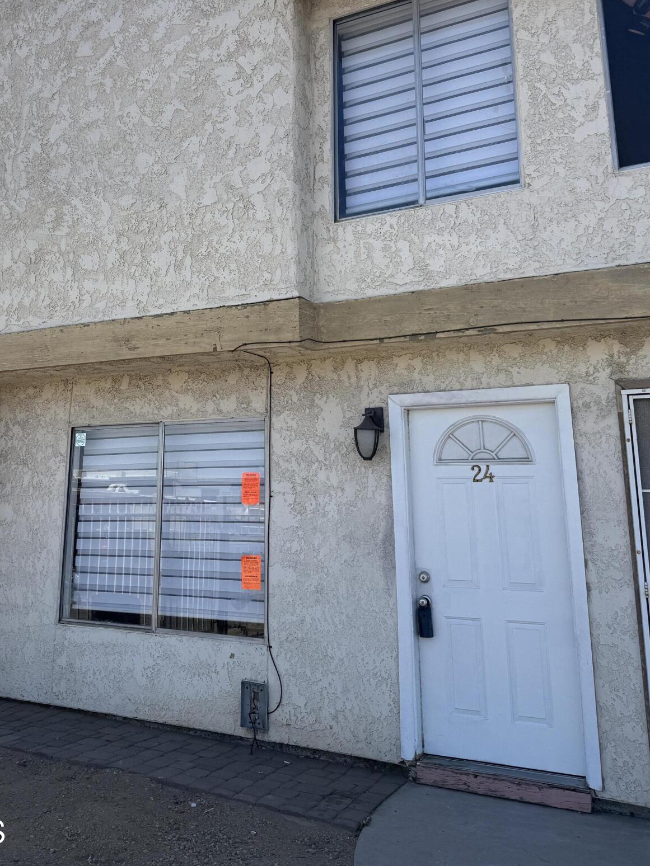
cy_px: 324
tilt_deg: +14.1
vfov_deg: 57.6
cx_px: 237
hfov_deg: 45.0
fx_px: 776
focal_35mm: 31
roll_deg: -0.5
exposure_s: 1/3584
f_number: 1.78
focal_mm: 6.76
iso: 80
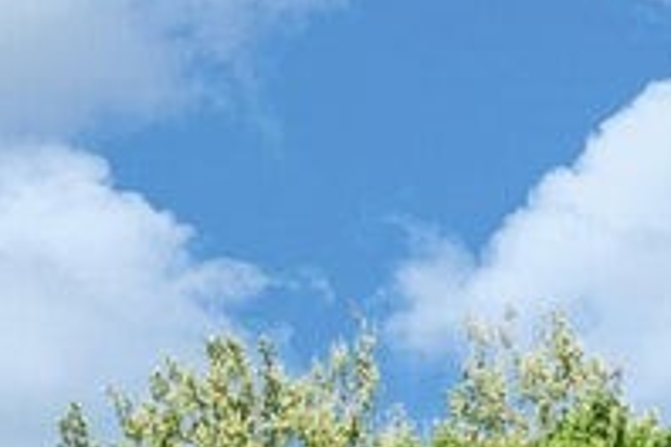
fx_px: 2311
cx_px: 258
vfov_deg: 8.2
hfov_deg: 16.5
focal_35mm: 124
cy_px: 1595
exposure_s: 1/100
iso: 200
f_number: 9
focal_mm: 16
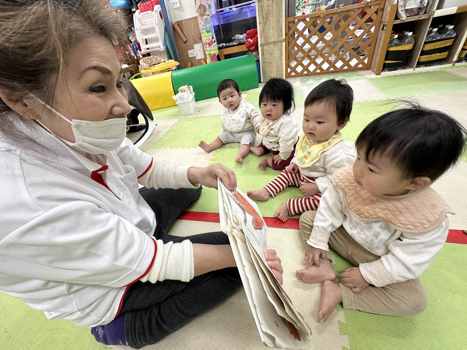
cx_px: 234
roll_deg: +12.3
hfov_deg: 102.1
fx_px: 189
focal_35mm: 14
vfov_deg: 85.7
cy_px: 175
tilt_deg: -36.9
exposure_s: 1/120
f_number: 2.2
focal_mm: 2.22
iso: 160
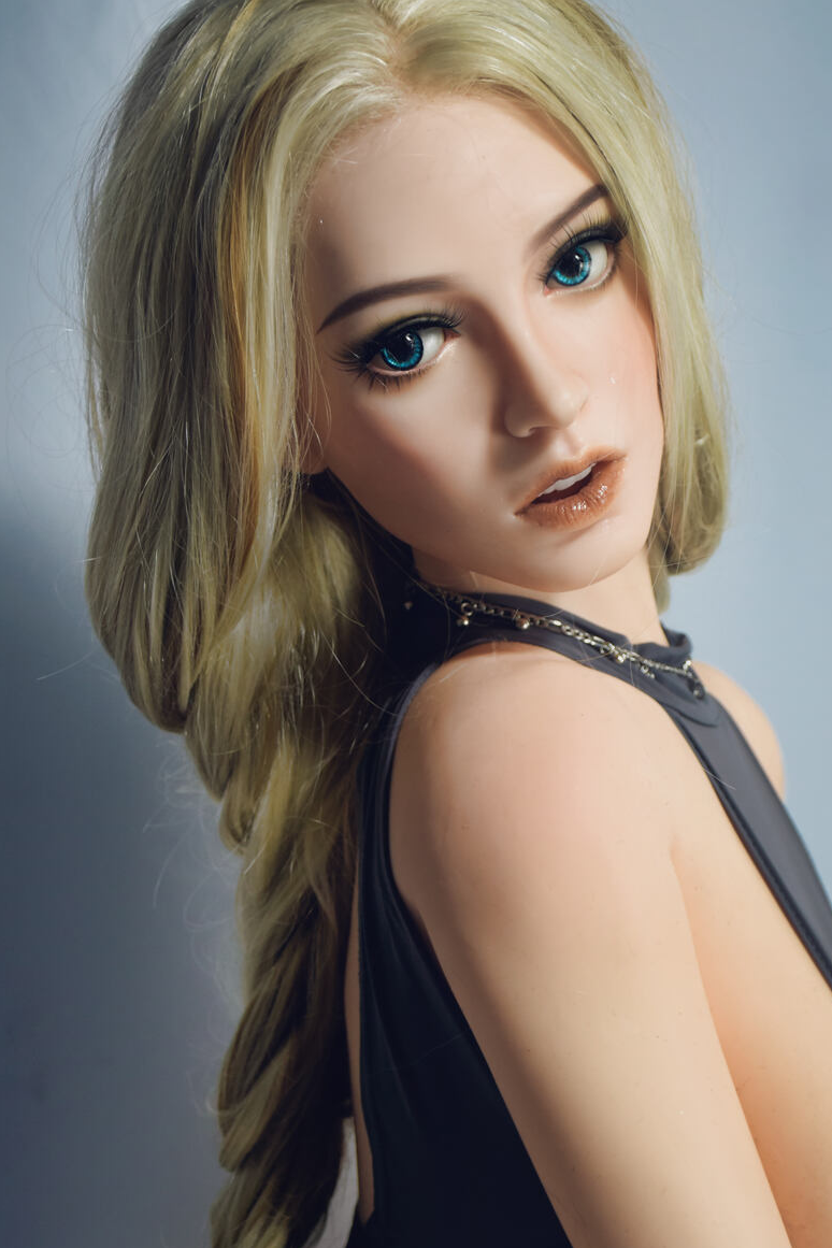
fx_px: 2149
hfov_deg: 21.9
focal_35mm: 62
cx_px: 500
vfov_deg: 32.3
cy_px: 754
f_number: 4.5
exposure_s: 1/80
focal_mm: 32
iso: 400
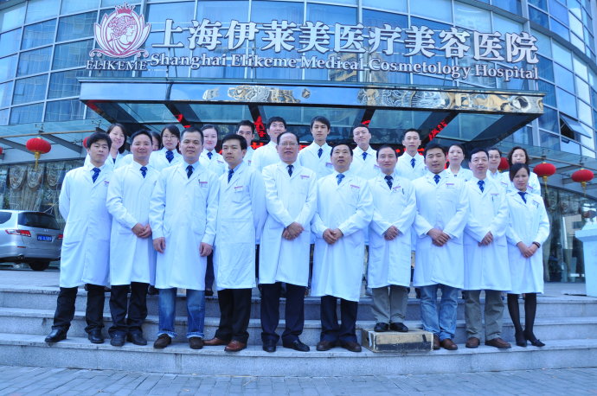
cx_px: 298
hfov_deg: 67.5
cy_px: 198
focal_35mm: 27
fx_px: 447
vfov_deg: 47.8
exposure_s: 1/160
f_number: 13
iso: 400
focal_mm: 18
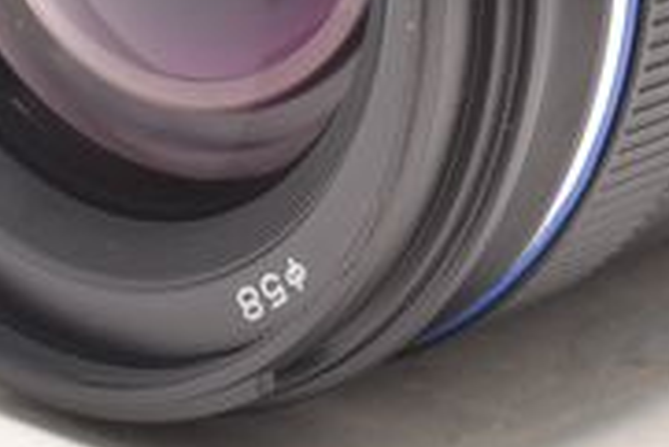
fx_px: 5089
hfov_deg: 7.5
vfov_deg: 5.0
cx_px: 329
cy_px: -190
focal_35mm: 274
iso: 200
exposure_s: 1/4
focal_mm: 55
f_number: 16
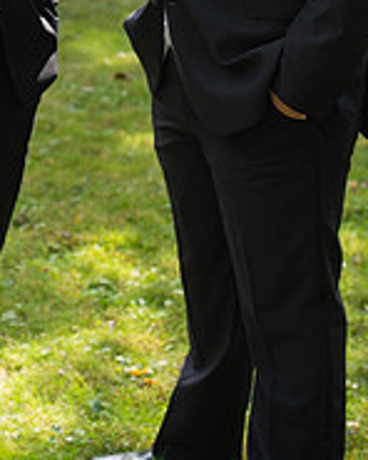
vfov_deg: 16.6
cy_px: 27
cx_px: 121
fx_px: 1552
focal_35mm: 114
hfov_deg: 13.5
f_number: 3.2
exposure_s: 1/1250
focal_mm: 50
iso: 400
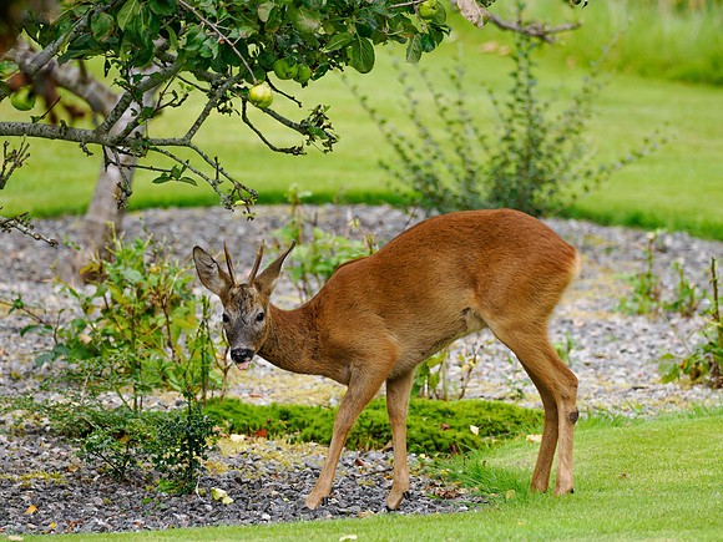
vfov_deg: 2.2
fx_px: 14032
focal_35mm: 672
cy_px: 303
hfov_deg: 3.0
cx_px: 383
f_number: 4
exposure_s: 1/1000
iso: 400
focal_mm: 300
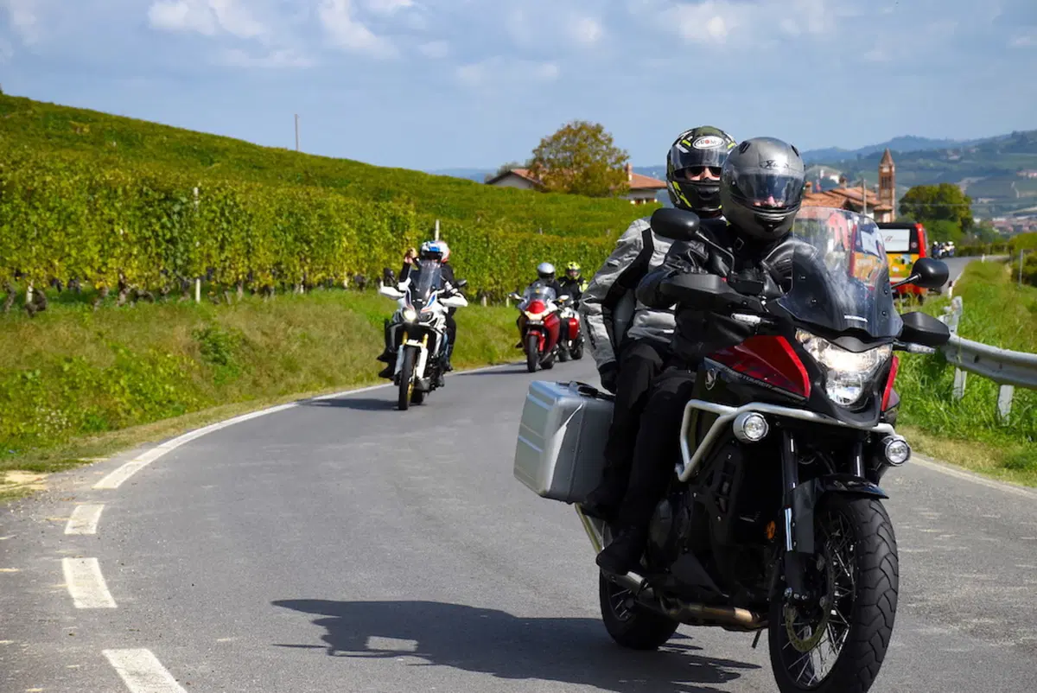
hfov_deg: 22.6
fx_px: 2594
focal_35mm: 90
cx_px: 518
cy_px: 346
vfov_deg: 15.2
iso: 500
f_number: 7.1
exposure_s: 1/2500
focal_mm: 60
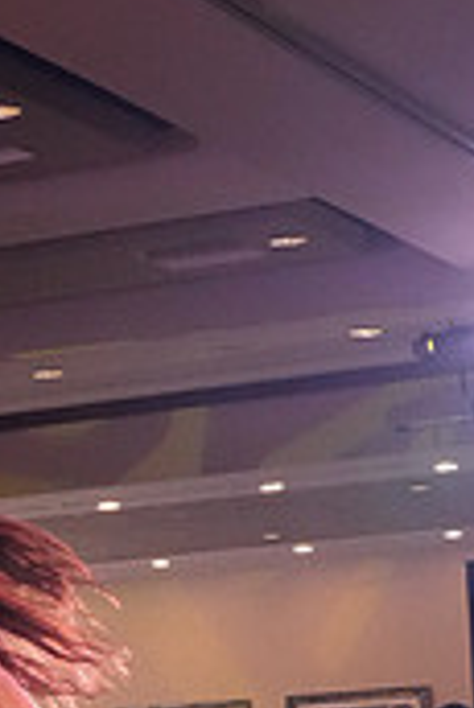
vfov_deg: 12.8
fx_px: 2996
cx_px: -229
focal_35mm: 152
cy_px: 1050
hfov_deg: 8.8
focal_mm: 30
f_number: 5
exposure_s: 1/400
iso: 6400
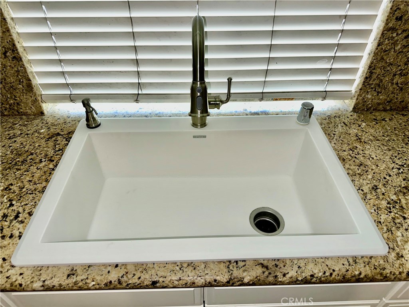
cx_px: 204
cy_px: 154
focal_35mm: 24
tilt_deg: -40.9
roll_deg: +0.0
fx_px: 284
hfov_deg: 71.6
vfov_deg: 56.8
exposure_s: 1/120
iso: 80
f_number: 1.78
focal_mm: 6.86
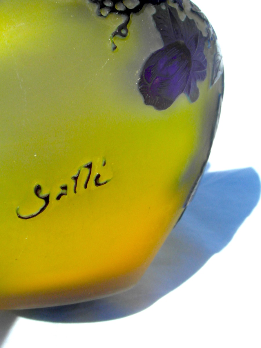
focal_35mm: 53
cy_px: 174
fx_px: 533
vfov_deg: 36.2
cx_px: 130
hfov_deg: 27.5
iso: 80
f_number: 6
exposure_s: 1/350
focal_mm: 8.7
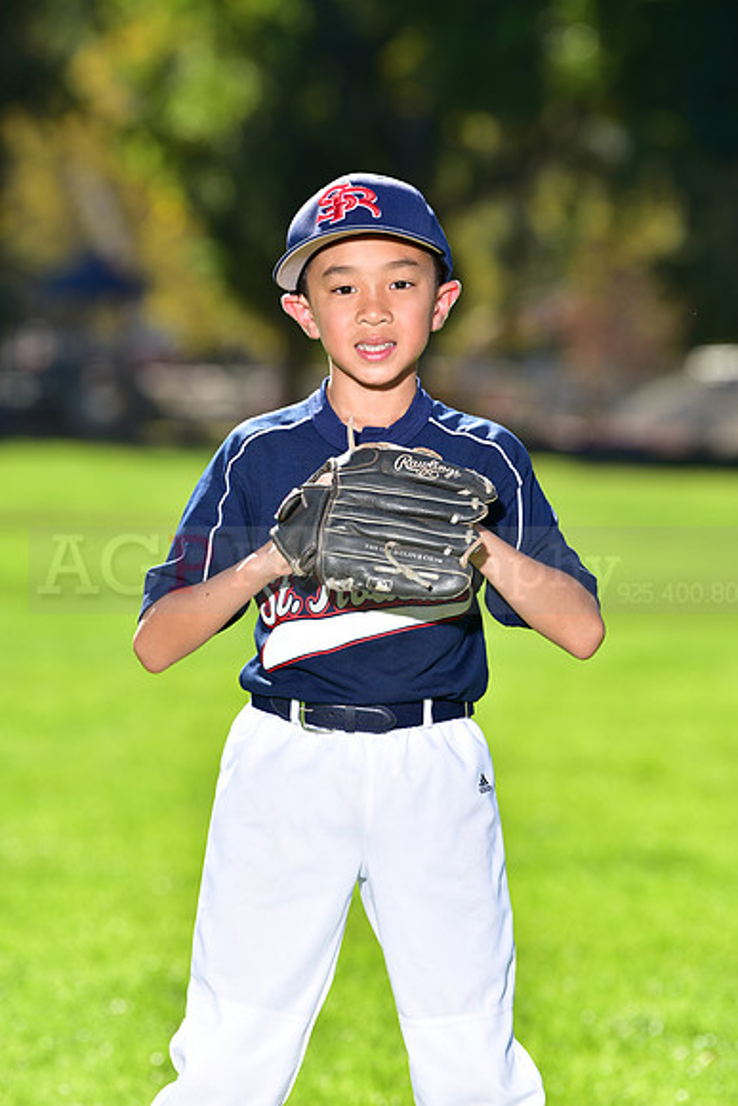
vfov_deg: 10.3
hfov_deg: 6.9
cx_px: 369
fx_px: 6146
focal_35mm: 200
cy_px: 553
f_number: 5
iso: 80
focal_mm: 200
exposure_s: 1/250
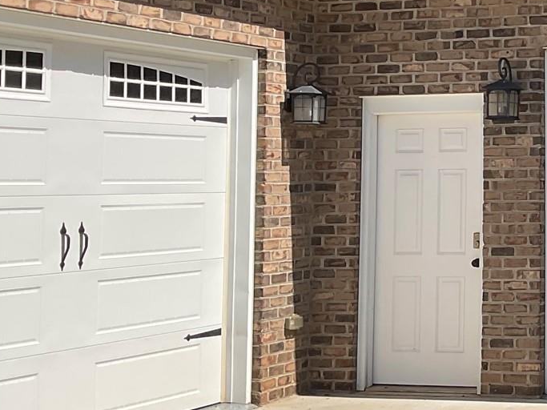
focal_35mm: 87
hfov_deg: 20.5
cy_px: 65
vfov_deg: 16.8
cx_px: 719
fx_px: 1375
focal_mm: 3
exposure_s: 1/2320
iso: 16
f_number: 1.8
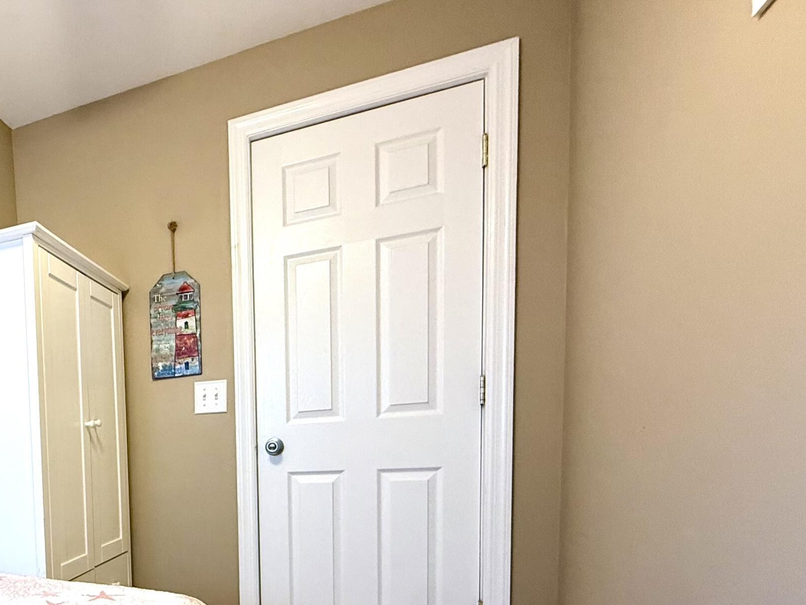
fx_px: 606
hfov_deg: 56.9
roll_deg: +2.4
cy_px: 509
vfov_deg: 49.0
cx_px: 66
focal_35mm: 26
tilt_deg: -4.2
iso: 250
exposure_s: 1/120
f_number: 2.2
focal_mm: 2.22
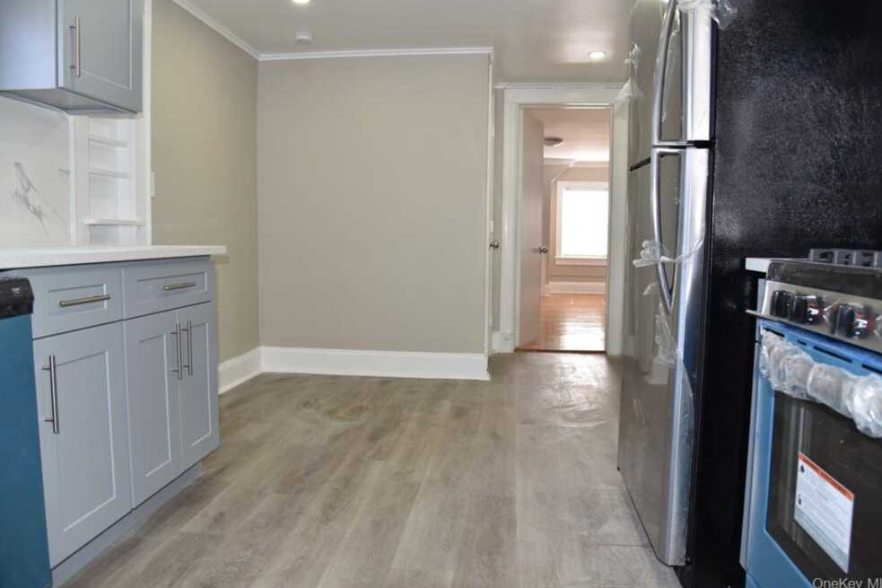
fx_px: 612
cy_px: 289
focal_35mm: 25
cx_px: 445
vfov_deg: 51.3
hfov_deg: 71.5
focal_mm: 24
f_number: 5
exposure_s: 1/100
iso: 800
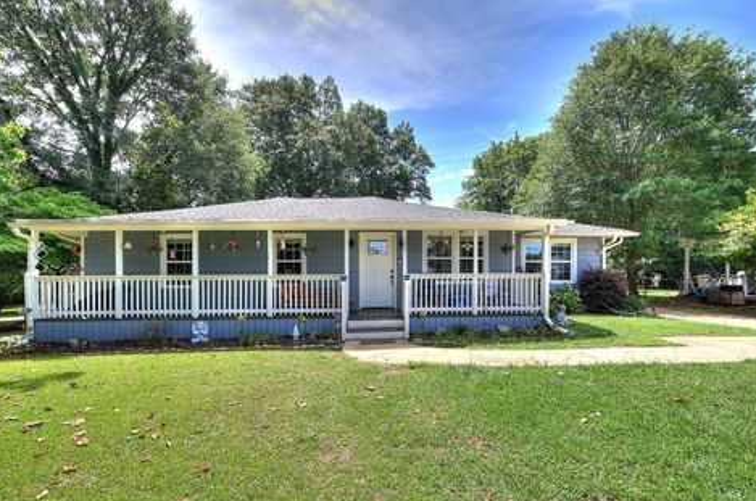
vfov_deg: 73.5
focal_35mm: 16
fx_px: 335
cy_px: 266
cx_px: 374
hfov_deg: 96.8
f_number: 11
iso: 400
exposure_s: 1/160
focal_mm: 15
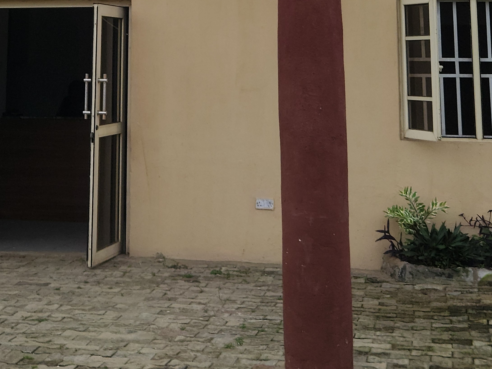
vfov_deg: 15.7
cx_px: 191
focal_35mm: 86
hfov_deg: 22.7
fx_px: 1222
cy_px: -193
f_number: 1.8
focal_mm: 5.4
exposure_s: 1/1265
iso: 20
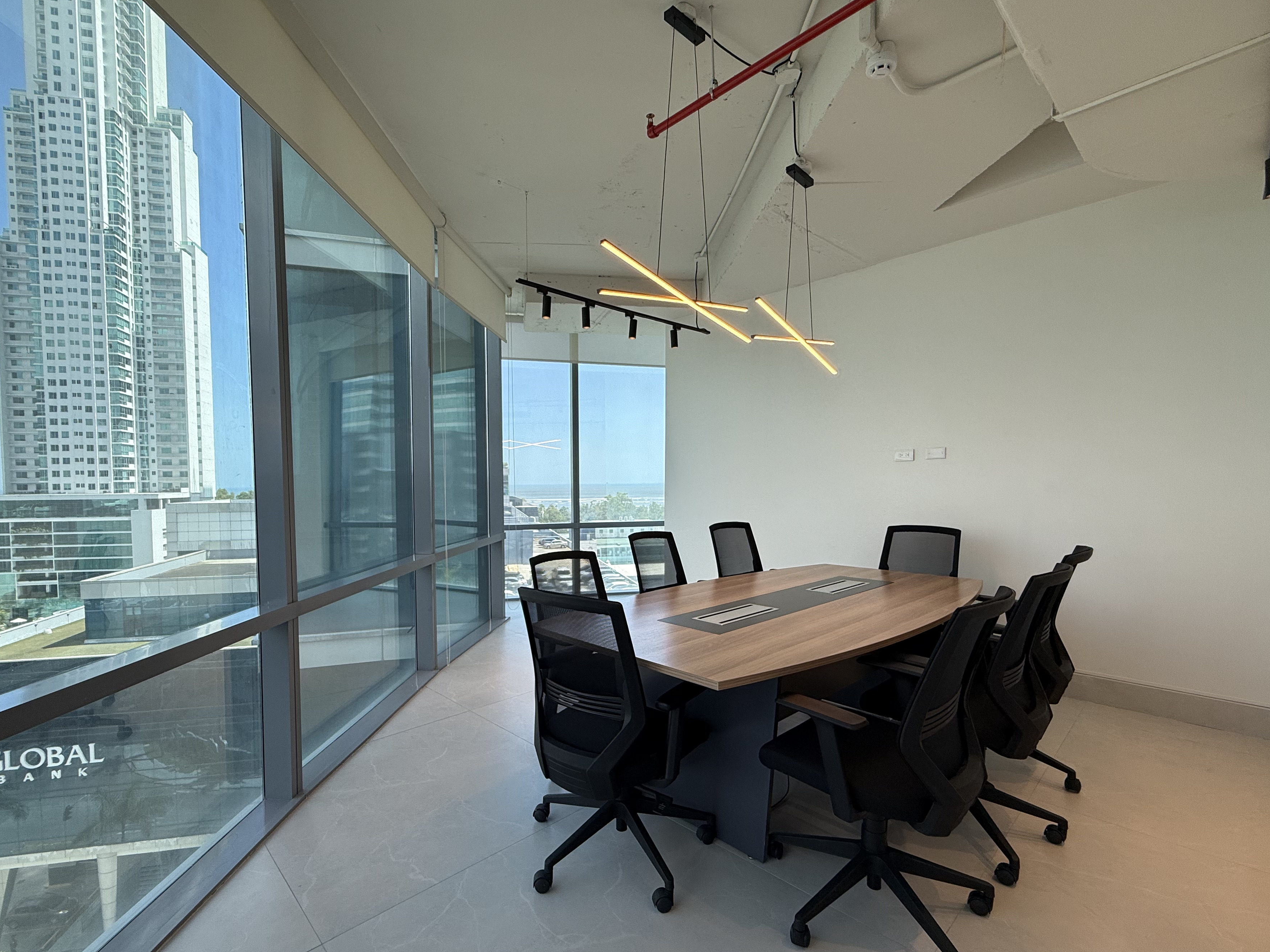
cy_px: 502
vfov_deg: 78.0
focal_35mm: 16
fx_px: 587
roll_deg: +0.5
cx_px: 590
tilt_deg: -1.2
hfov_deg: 94.3
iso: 50
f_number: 2.2
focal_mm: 2.22
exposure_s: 1/126
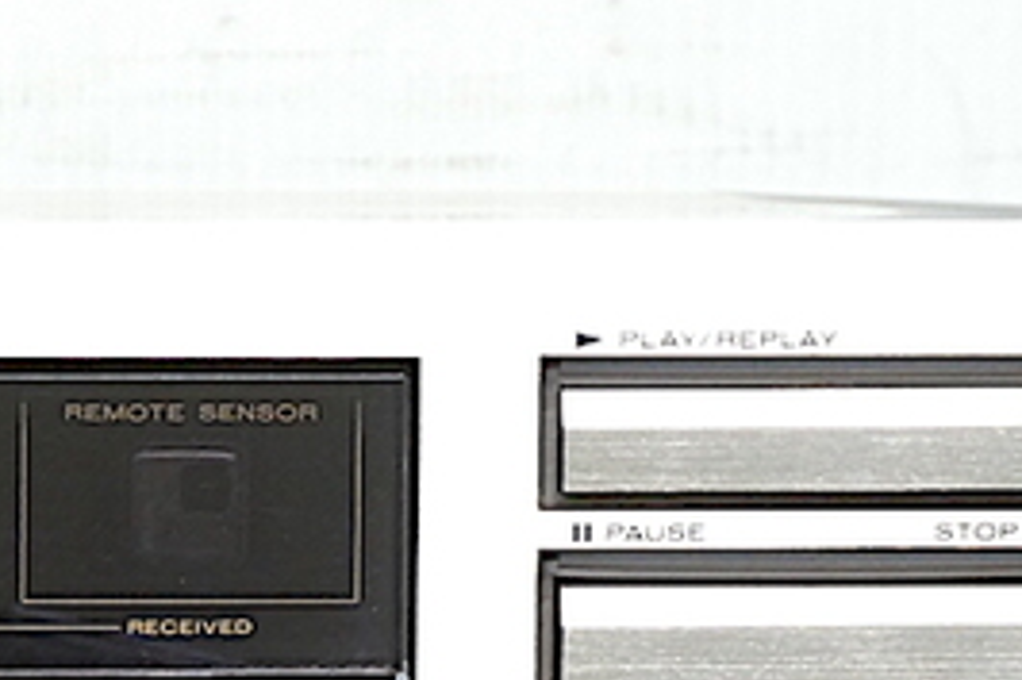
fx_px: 6497
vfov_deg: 6.0
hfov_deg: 8.9
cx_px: -169
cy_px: 864
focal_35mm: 229
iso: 200
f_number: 5
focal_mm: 10.9
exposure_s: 1/4
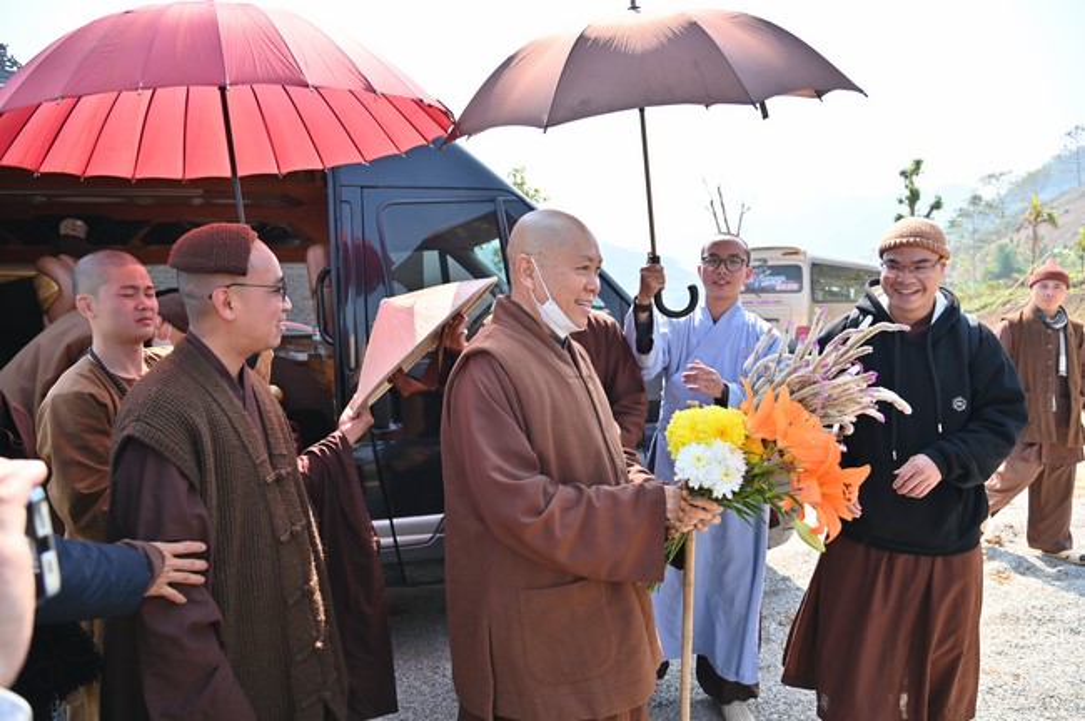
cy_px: 360
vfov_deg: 53.0
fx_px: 723
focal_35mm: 24
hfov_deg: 73.8
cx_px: 542
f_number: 5
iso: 100
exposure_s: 1/250
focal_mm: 24
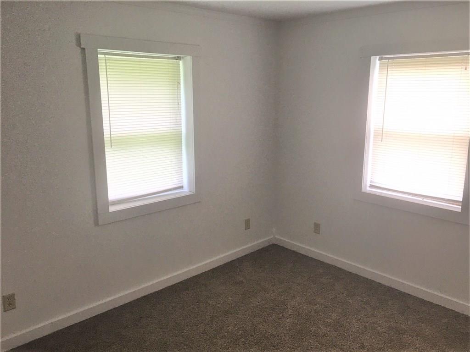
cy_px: 176
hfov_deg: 61.7
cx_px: 235
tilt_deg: -11.2
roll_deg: +1.0
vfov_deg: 48.2
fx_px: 394
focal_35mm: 29
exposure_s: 1/30
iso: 32
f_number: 2.2
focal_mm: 4.15
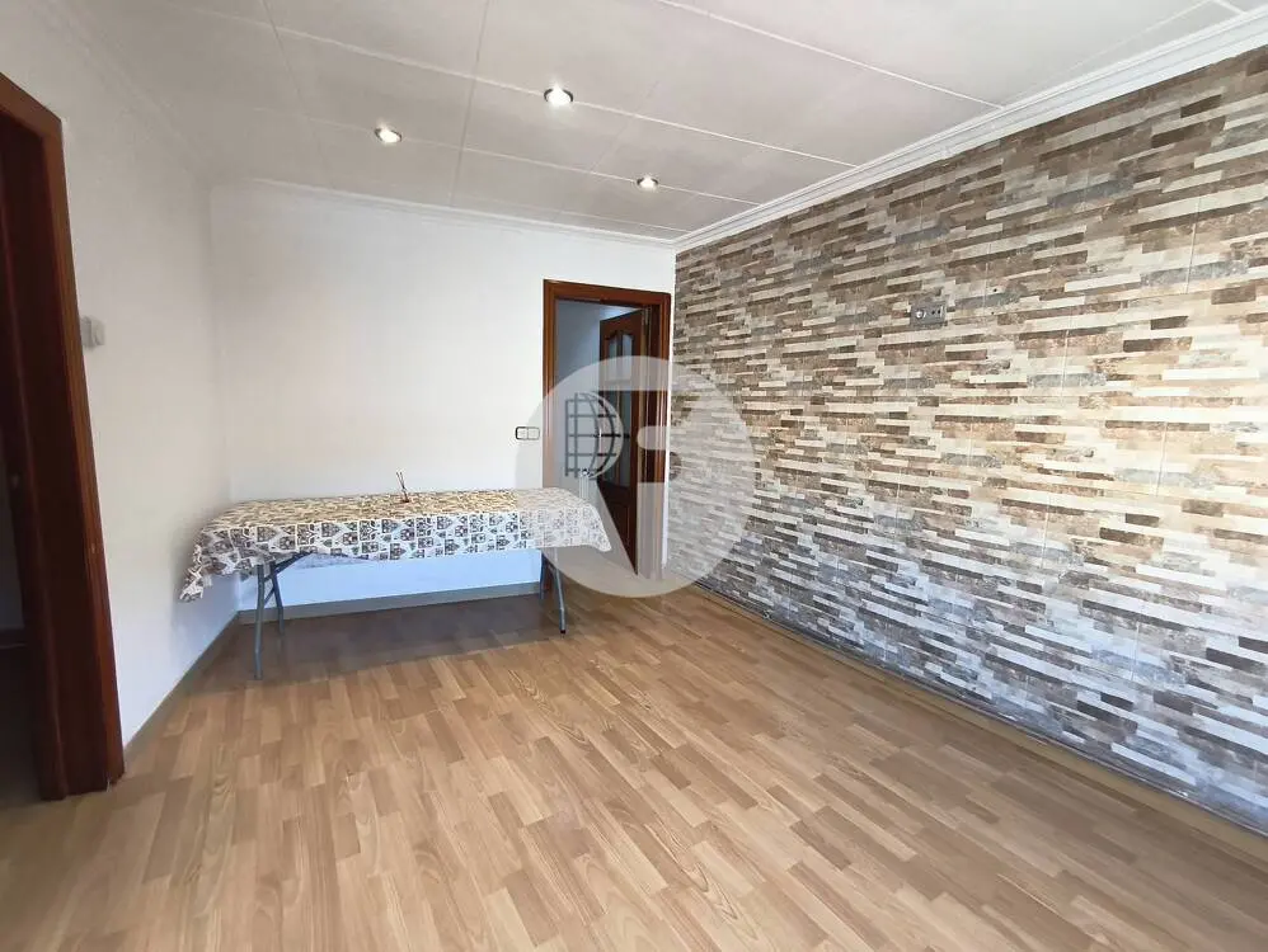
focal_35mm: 15
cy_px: 476
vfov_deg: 81.8
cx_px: 634
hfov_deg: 98.1
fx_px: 550
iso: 160
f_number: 2.2
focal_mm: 1.65
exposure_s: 1/50
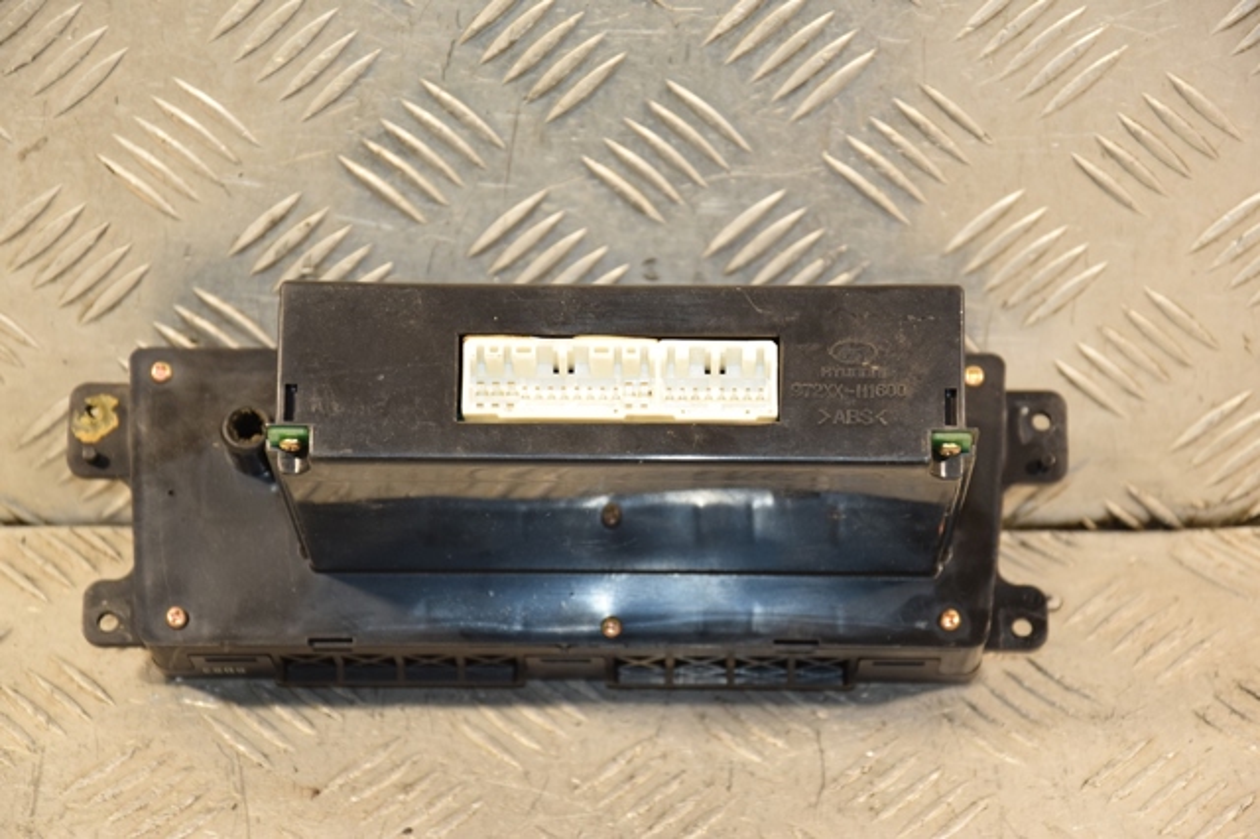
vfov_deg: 12.2
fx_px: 3935
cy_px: 420
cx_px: 630
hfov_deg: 18.2
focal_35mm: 112
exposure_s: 1/80
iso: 800
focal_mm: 75
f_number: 5.3
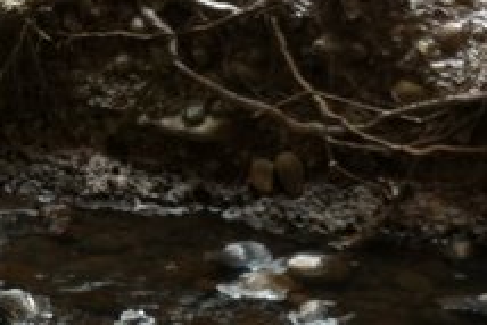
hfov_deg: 13.4
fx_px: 2071
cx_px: 168
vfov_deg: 8.9
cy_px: 364
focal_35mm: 153
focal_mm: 3.85
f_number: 2.8
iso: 80
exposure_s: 1/17
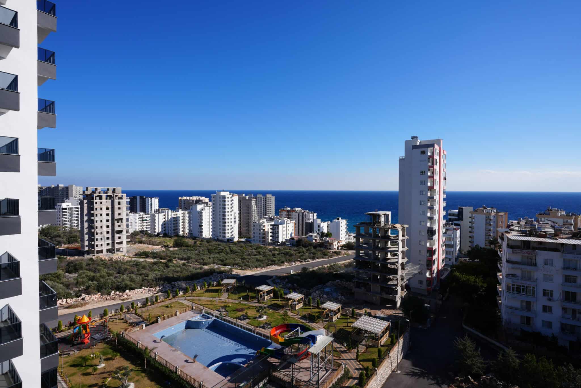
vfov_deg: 67.4
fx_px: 290
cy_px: 194
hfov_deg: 90.0
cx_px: 290
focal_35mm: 18
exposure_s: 1/200
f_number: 10
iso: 100
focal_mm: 18
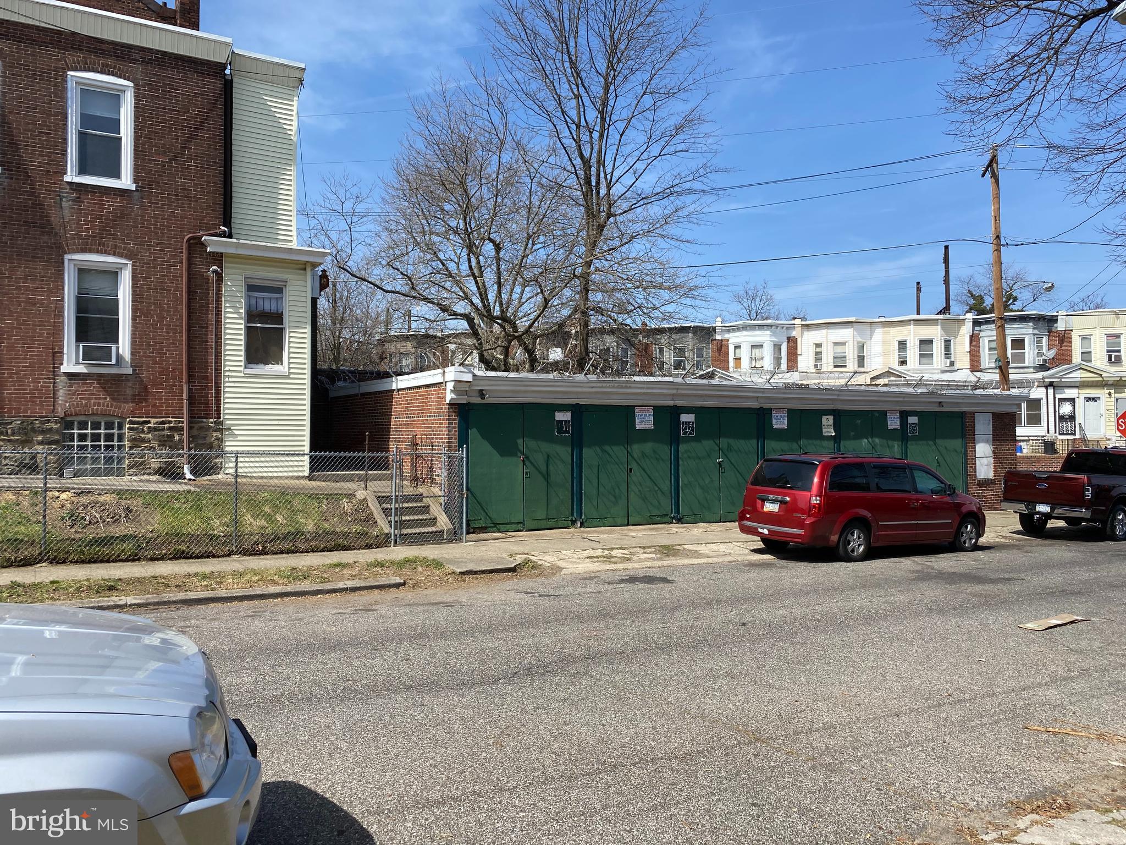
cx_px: 563
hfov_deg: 67.3
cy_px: 422
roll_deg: +0.3
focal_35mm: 26
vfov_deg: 53.1
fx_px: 846
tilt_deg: +0.8
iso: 32
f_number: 1.8
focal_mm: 4.25
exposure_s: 1/2755
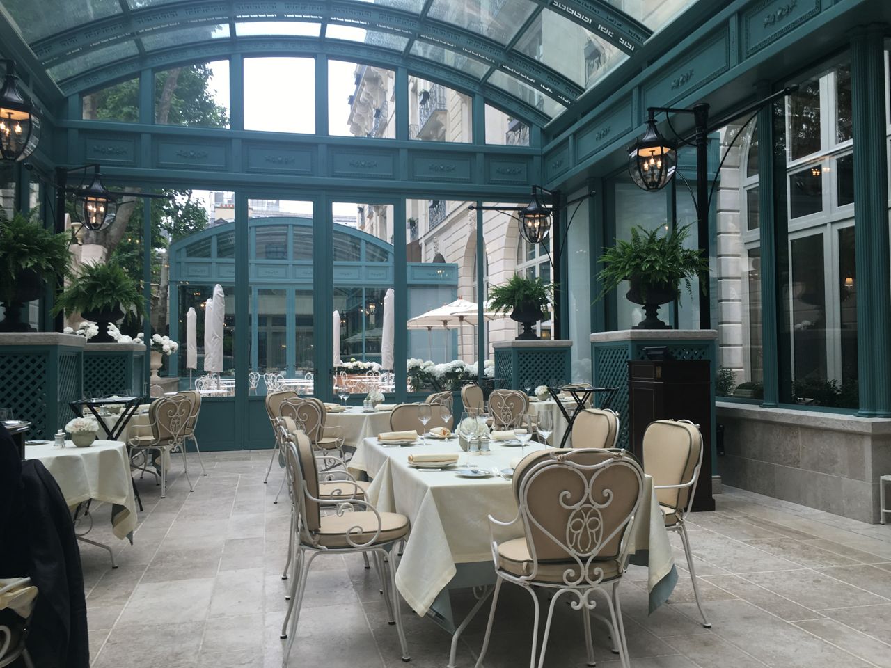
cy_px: 334
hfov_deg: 61.7
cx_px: 446
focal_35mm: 29
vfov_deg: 48.2
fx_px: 746
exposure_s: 1/129
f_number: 2.2
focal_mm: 4.15
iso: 25
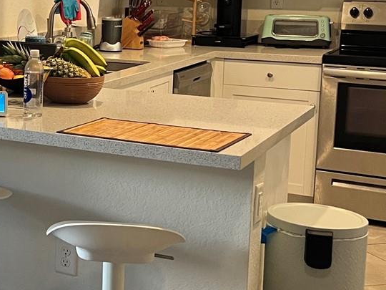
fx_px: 859
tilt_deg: -7.5
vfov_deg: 19.0
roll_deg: +0.1
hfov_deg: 23.0
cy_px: 61
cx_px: -89
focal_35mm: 77
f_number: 1.5
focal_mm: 5.7
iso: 125
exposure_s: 1/60
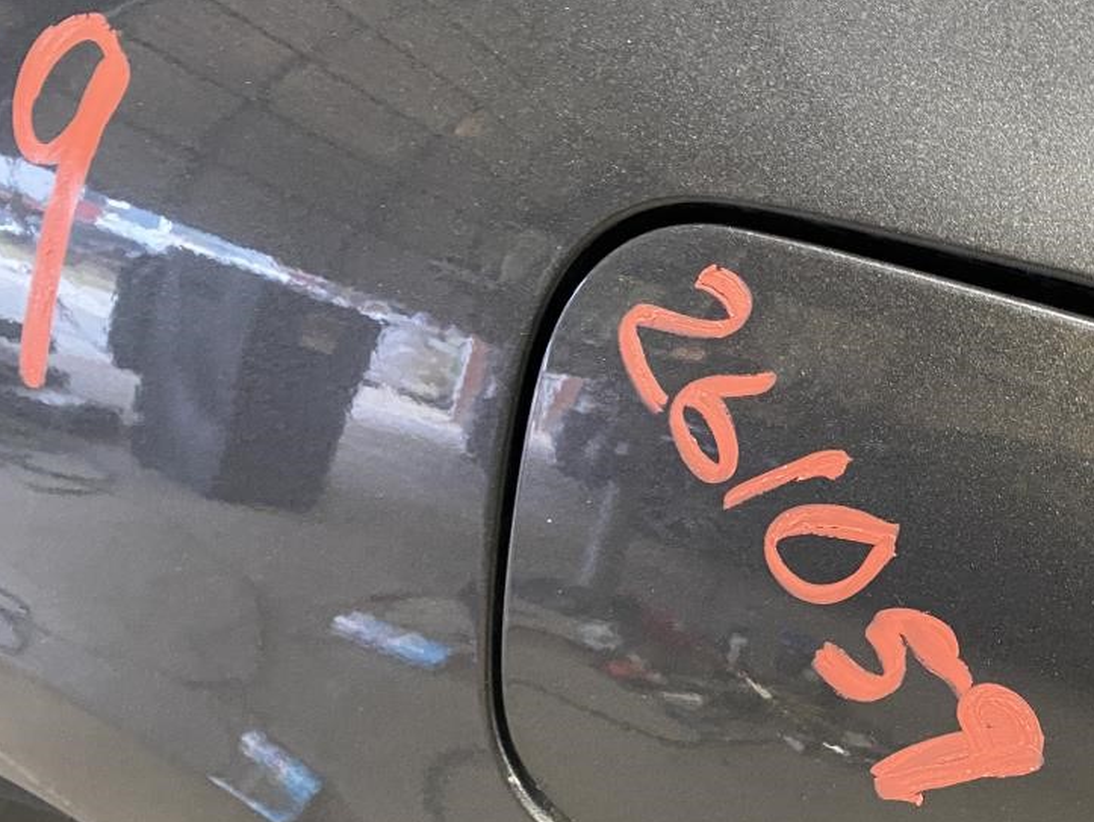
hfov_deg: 38.7
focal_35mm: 46
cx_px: 956
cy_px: 548
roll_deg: -10.5
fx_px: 1455
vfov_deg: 31.3
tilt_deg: -27.4
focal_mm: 4.25
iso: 640
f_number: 1.8
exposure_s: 1/40
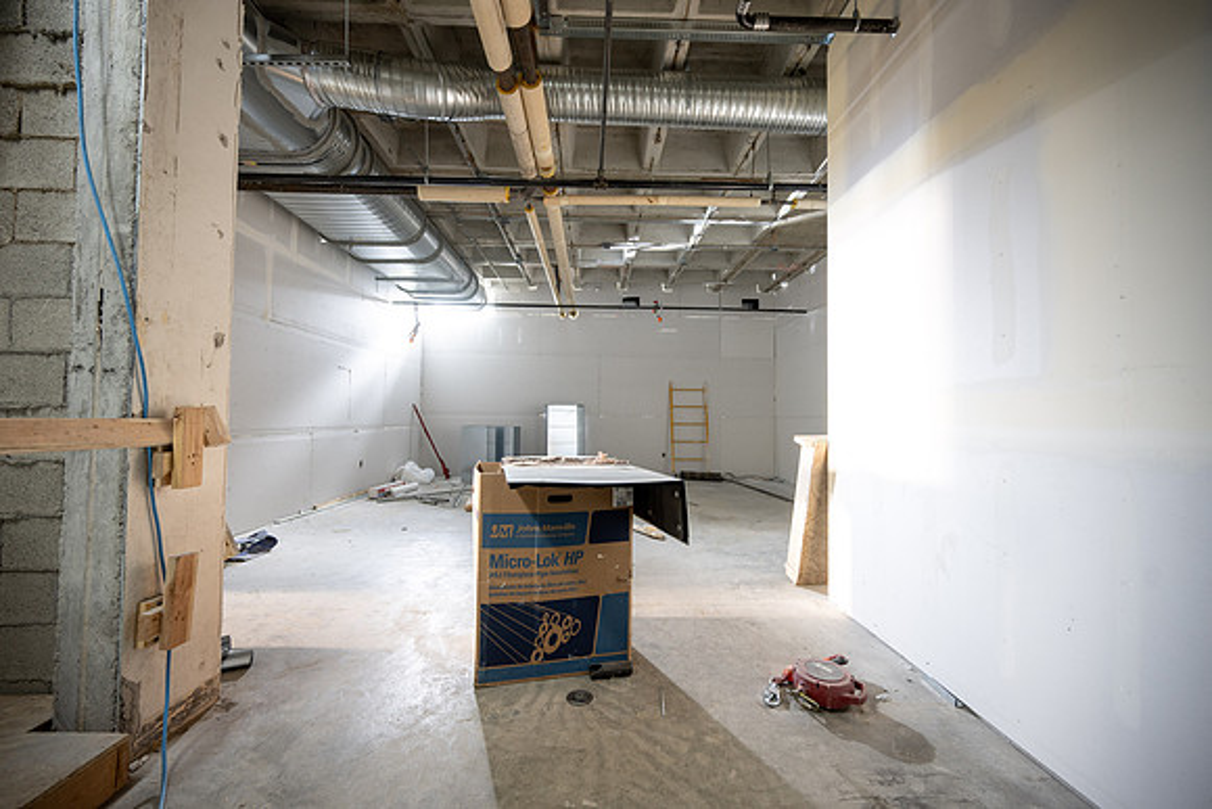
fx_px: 471
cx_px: 606
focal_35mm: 14
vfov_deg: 81.2
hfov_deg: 104.2
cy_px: 404
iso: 320
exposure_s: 30
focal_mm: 14
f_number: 4
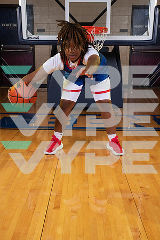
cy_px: 120
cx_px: 80
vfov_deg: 44.5
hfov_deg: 30.5
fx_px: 293
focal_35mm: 44
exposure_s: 1/320
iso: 320
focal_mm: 44
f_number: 7.1
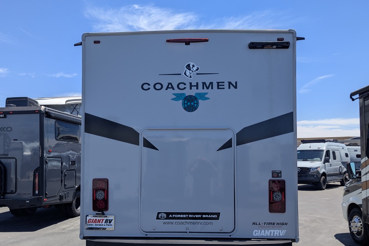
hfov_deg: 61.9
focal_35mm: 30
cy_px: 150
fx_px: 308
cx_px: 186
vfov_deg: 43.4
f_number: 1.85
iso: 45
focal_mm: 6.81
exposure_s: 1/1795
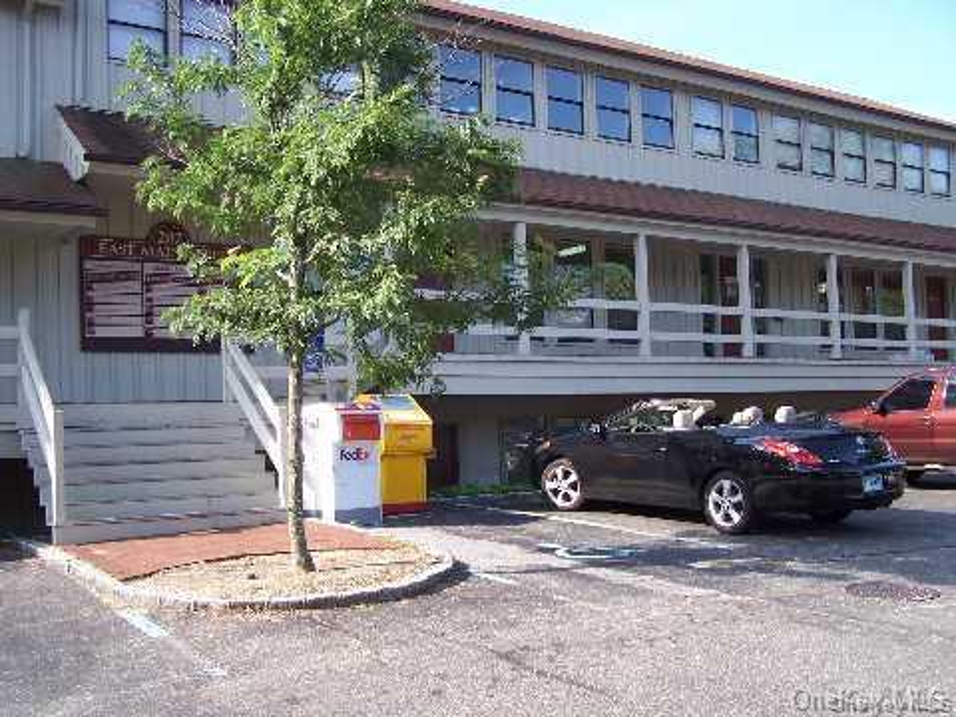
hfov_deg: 49.0
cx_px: 478
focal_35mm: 38
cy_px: 358
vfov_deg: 37.7
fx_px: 1049
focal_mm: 6.3
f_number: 2.8
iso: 80
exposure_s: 1/250
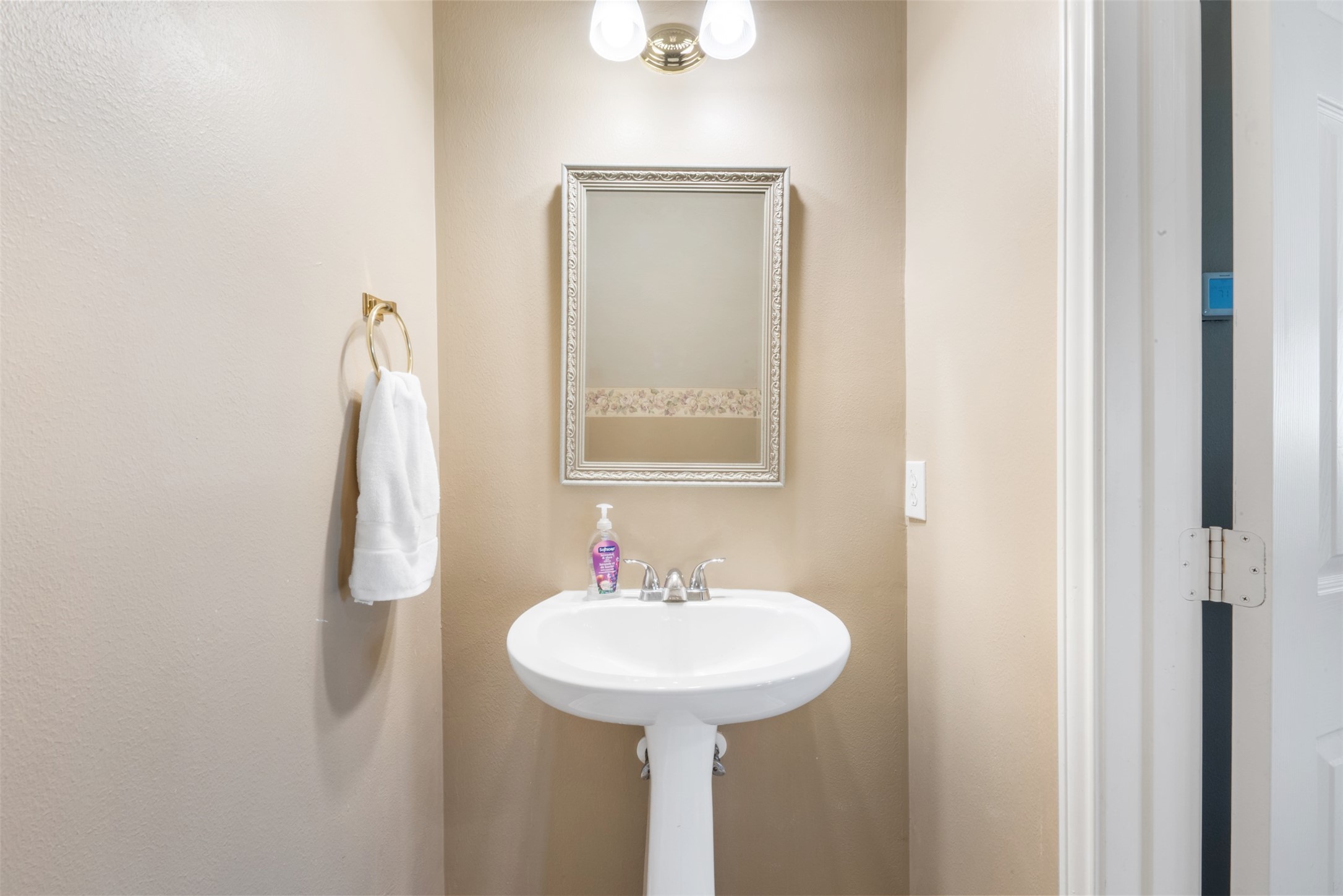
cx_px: 672
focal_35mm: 15
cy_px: 448
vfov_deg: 77.3
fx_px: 560
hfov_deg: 100.4
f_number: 9
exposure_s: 4
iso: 250
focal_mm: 15
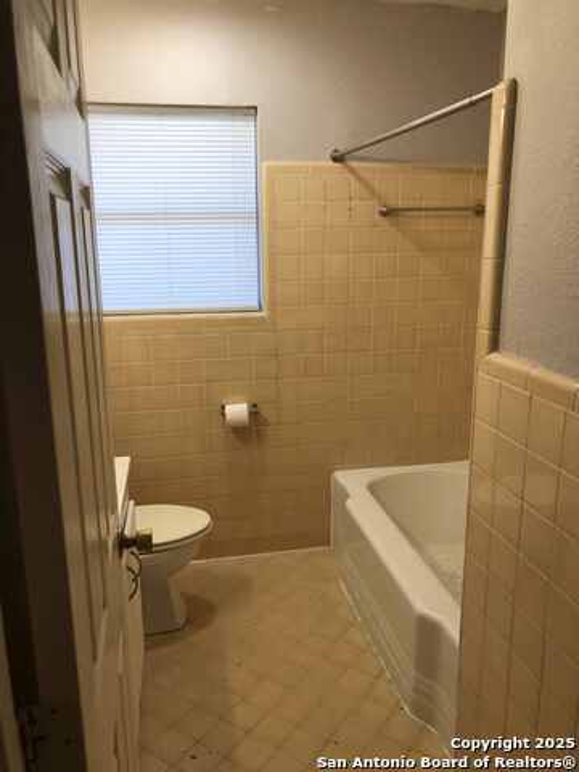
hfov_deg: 49.7
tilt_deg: -10.1
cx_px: 290
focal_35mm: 28
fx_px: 624
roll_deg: +0.7
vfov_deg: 63.4
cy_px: 386
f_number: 1.8
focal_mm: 3.99
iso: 32
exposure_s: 1/30
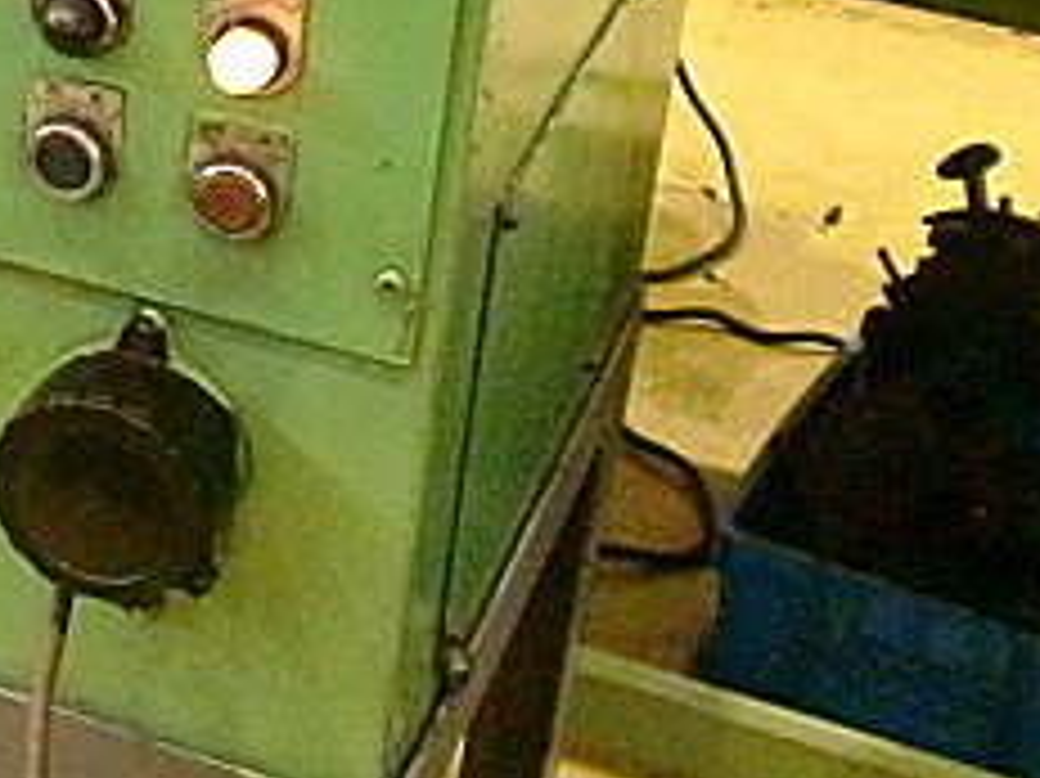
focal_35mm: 97
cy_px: 94
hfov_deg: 18.8
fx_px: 2913
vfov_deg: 15.1
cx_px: -311
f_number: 3.1
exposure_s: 1/60
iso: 1000
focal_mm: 6.3
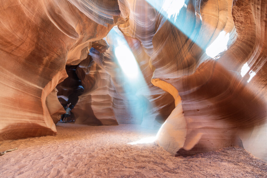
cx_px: 134
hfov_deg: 104.2
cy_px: 89
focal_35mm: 14
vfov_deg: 81.2
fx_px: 104
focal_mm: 14
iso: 100
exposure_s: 1/1.67
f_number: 6.3
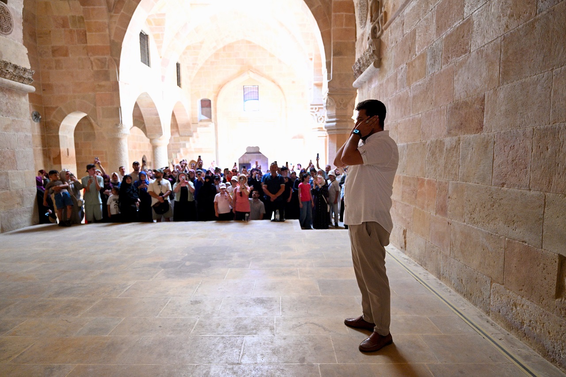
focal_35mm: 20
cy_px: 188
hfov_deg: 84.0
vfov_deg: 61.9
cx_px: 283
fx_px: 314
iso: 4000
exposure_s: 1/80
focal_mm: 20
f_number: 2.8
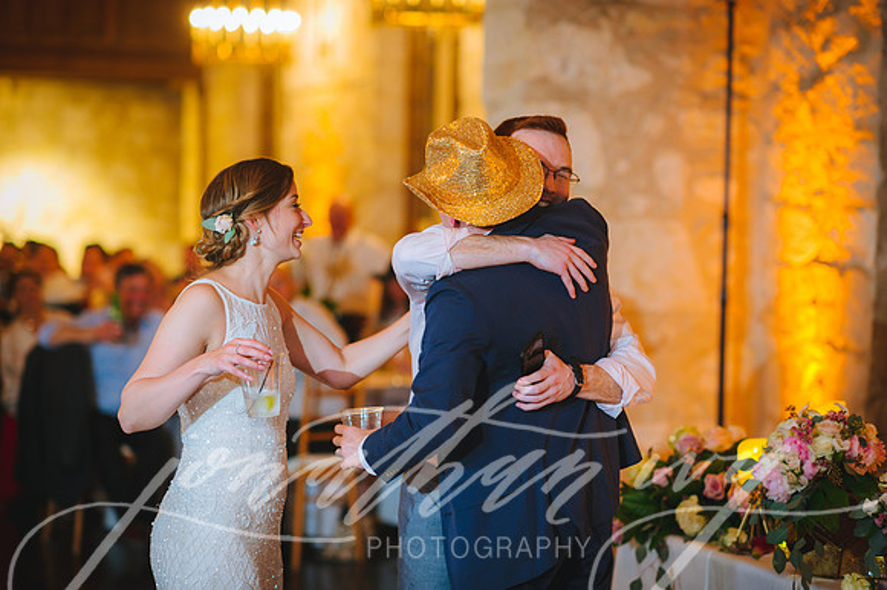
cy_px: 295
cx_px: 444
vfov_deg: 16.1
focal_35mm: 85
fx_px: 2093
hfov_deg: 23.9
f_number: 2
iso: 1600
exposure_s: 1/100
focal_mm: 85
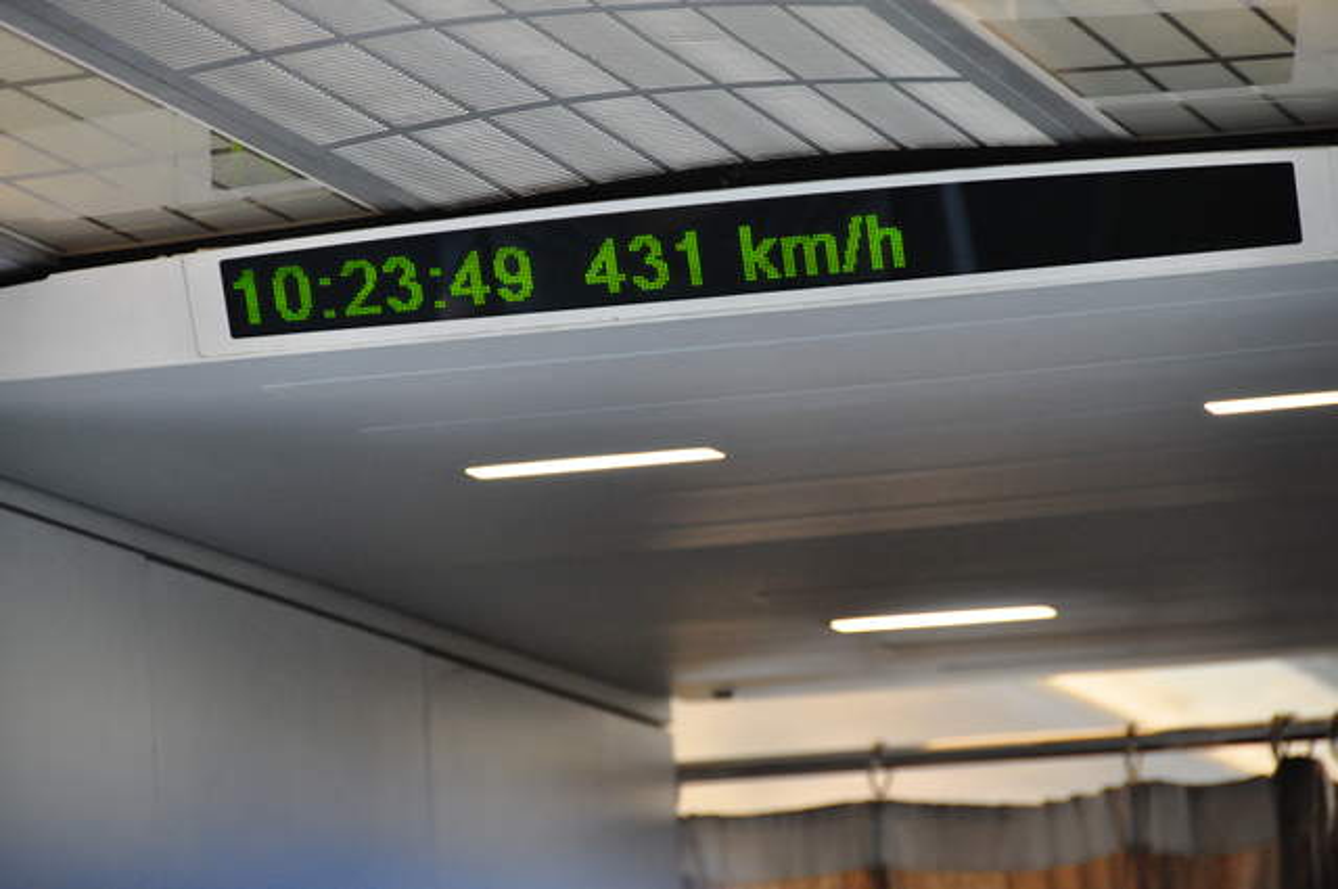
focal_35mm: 255
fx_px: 9465
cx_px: 669
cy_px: 444
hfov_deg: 8.1
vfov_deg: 5.4
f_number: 5.6
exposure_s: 1/100
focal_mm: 170
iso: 2000
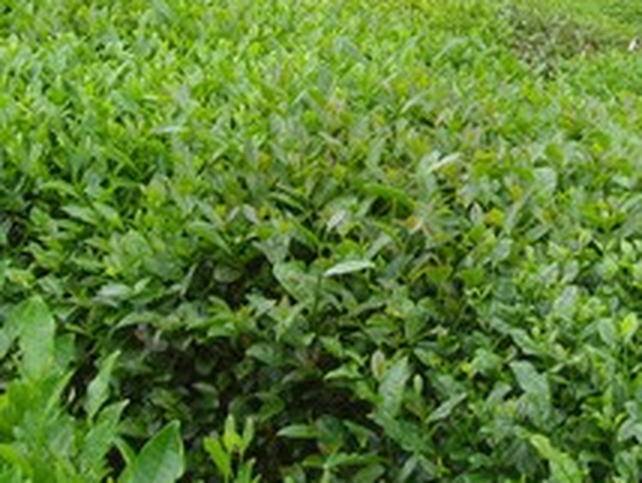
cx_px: 462
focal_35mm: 91
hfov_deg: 21.4
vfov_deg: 16.0
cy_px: 28
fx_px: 1690
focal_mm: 6.6
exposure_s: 1/125
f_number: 3.5
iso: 80
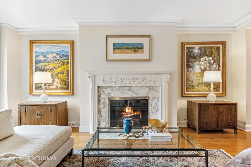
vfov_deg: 64.6
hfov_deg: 86.9
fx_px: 132
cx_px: 126
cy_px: 84
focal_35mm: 19
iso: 200
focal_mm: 19
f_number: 8
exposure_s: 1/3.33
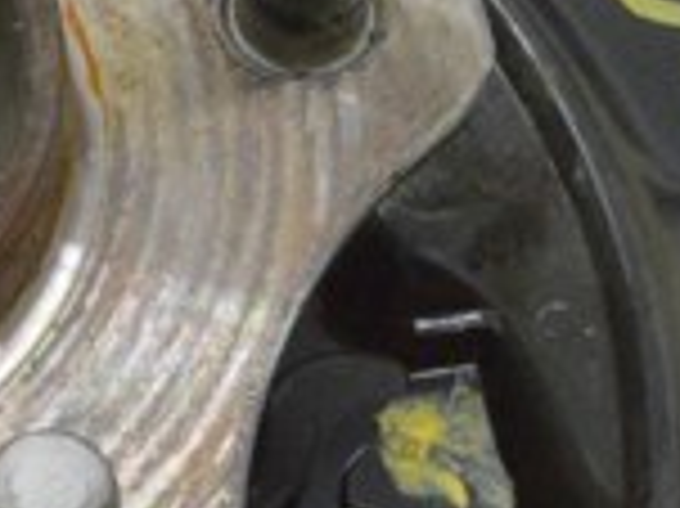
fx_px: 4554
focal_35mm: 232
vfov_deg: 6.4
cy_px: 218
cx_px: -239
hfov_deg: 8.4
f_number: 20
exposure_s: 1/20
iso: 6400
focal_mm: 38
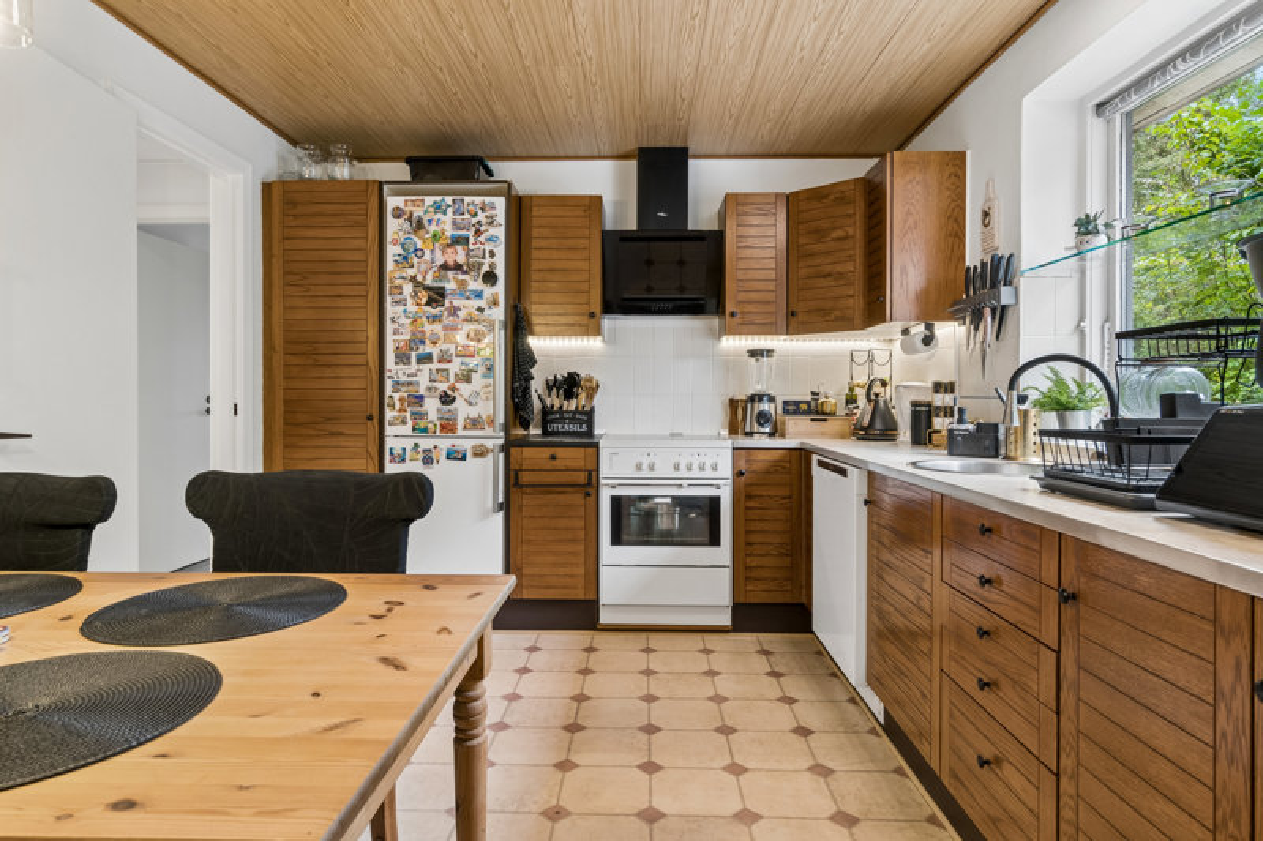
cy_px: 420
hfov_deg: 85.4
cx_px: 632
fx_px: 684
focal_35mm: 20
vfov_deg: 63.2
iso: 200
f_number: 8
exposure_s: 1/3.33
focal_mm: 13
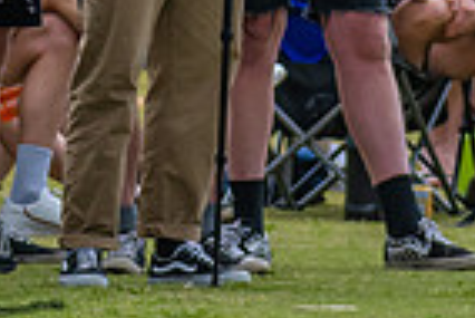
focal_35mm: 1178
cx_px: -408
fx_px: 15559
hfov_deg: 1.7
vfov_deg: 1.2
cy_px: -97
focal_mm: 170
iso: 800
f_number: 5
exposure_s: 1/1600
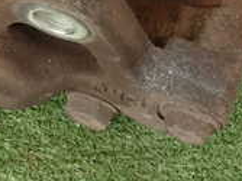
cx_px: -117
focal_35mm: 90
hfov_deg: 19.2
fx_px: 629
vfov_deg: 16.0
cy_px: -13
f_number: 2.8
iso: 100
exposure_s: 1/80
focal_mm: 4.5
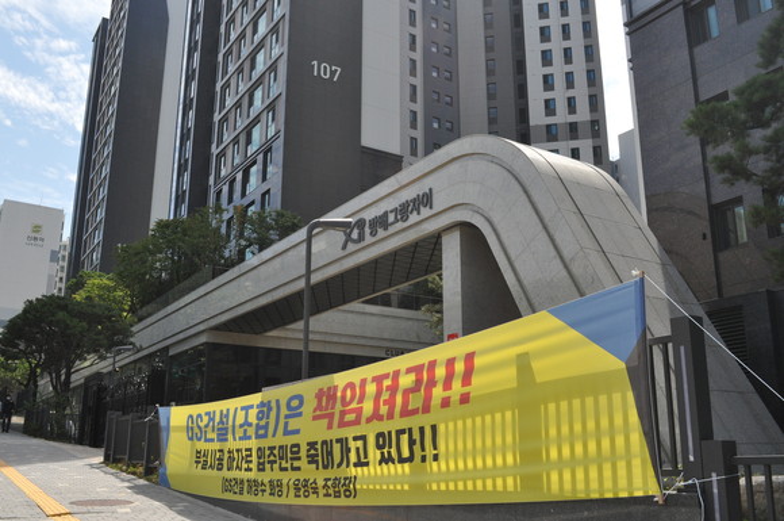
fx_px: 718
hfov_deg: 57.3
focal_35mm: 33
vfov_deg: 39.9
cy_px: 260
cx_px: 392
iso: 800
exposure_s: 1/640
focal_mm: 22
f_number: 13
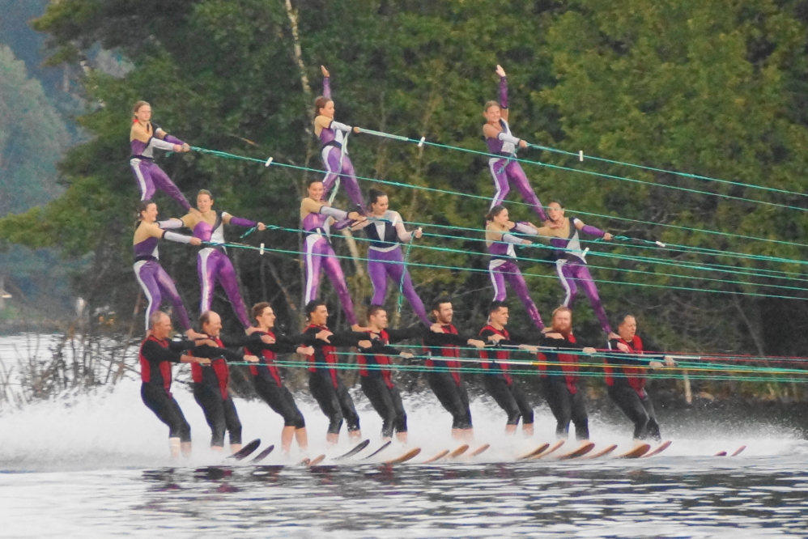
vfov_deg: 3.7
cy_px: 270
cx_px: 404
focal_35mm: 375
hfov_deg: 5.5
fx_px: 8419
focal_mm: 250
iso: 1600
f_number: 6.3
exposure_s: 1/320
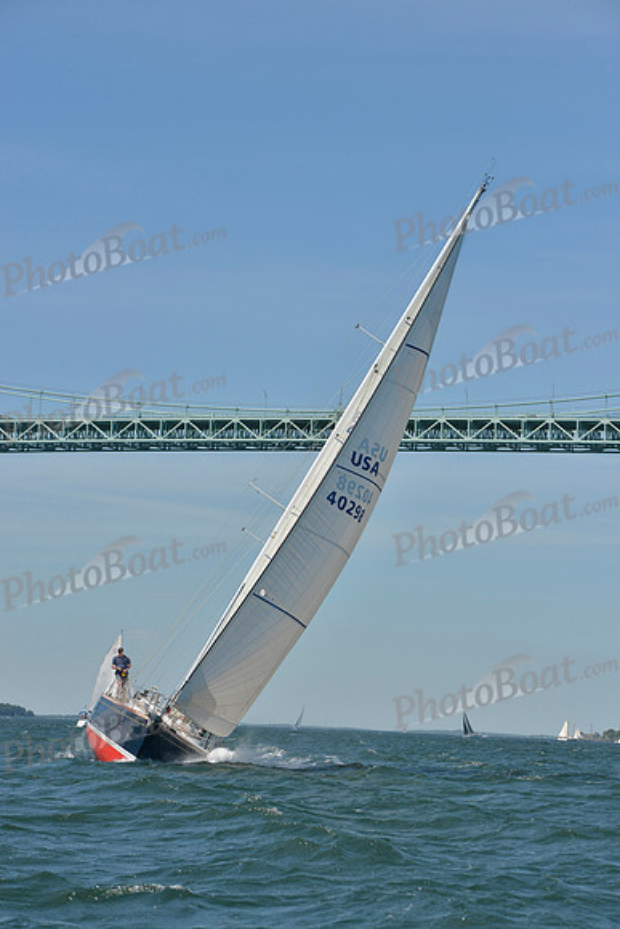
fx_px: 2633
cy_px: 464
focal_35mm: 102
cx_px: 310
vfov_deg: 20.0
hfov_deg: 13.4
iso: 280
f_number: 9
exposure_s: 1/1250
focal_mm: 102
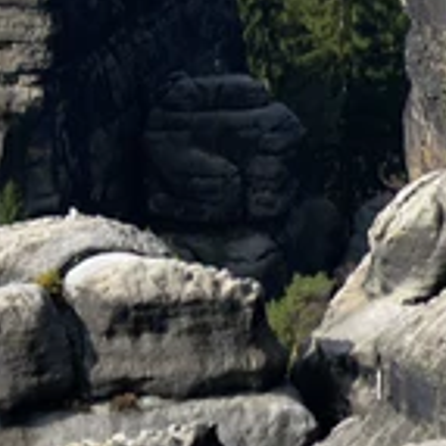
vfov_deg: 3.8
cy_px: 477
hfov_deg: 3.8
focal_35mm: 456
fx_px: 6647
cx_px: 734
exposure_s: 1/60
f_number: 8
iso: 200
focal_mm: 70
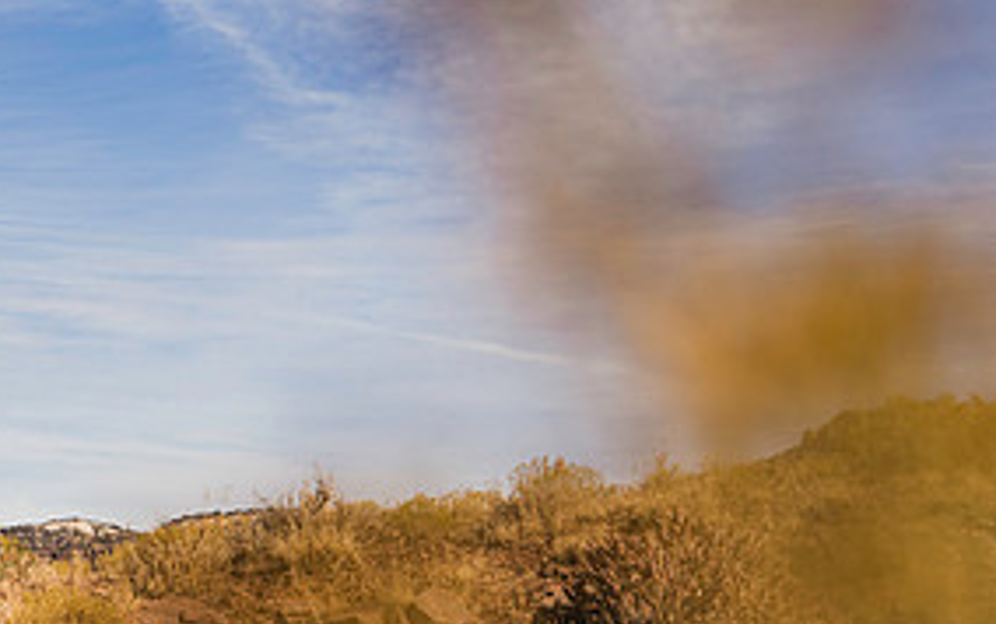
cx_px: -14
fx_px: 3504
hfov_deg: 15.8
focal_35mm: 129
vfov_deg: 10.1
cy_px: 542
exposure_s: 1/2000
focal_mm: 62
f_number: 4.5
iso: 160
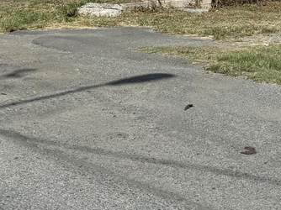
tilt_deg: +2.2
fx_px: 746
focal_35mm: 92
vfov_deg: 15.1
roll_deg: +1.5
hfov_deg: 20.5
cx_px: 296
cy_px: -81
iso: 80
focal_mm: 6.76
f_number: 1.78
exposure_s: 1/8130
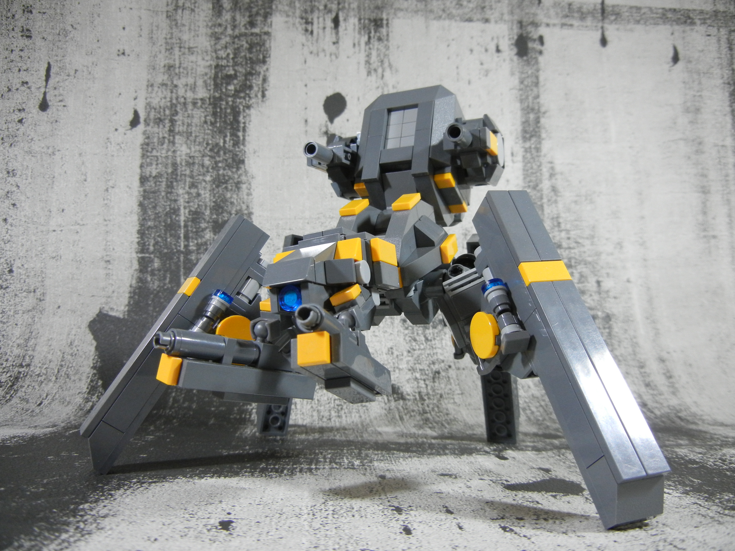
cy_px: 276
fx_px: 637
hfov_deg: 60.0
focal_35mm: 30
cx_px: 368
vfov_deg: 46.8
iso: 400
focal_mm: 5.4
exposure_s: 1/38.3
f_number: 3.5
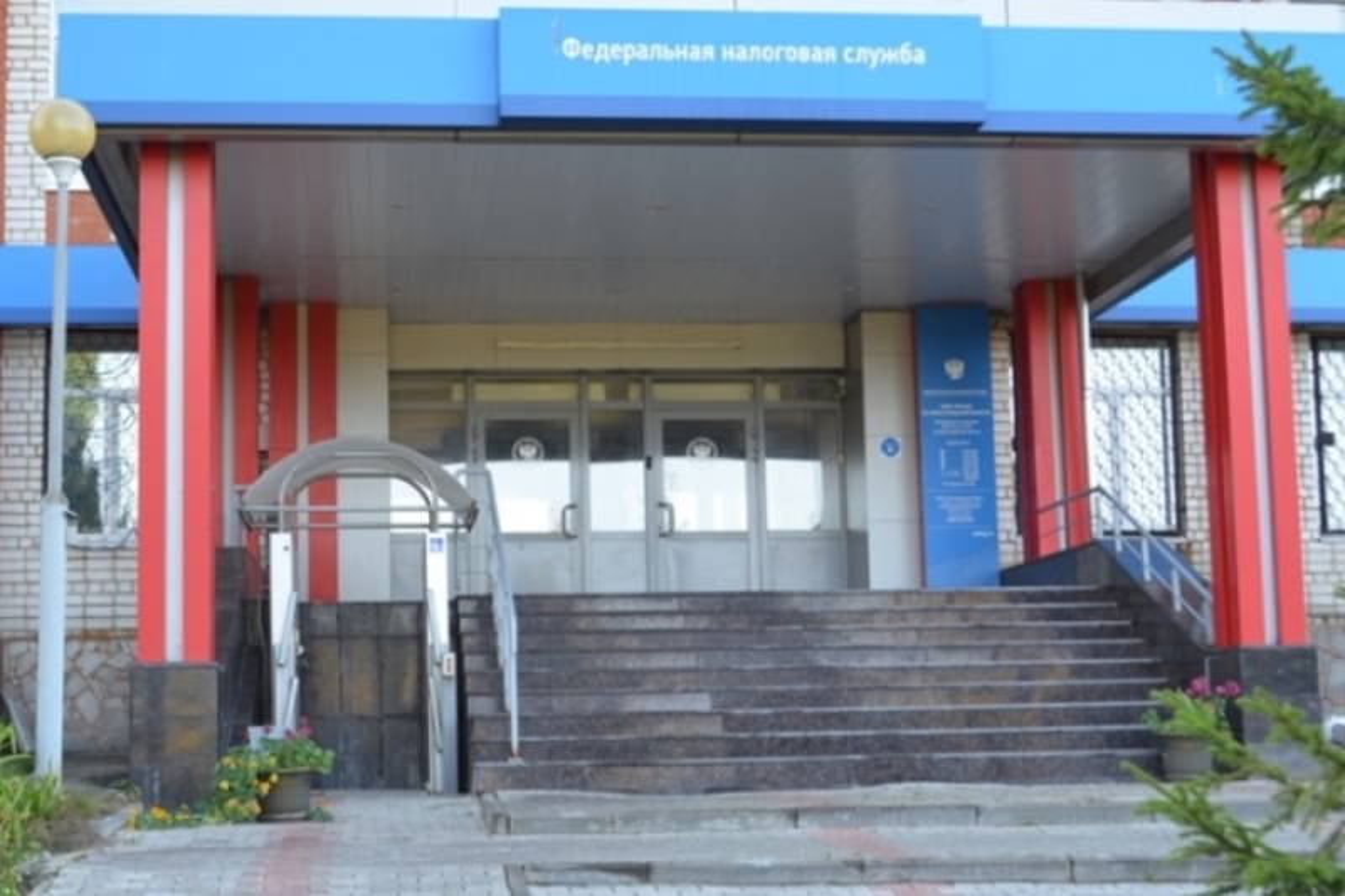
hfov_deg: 49.6
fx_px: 1457
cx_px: 672
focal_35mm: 39
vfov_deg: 34.2
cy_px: 448
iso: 320
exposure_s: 1/125
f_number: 5.6
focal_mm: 26
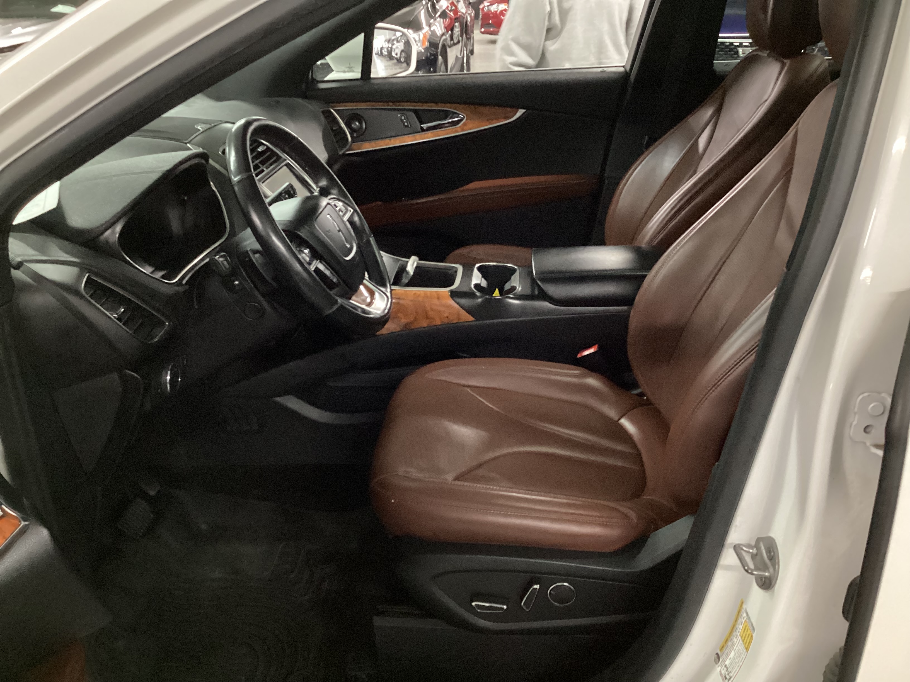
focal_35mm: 31
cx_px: 455
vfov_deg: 45.4
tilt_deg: -26.3
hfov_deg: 58.4
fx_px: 815
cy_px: 341
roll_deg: +0.8
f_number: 2.4
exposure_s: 1/30
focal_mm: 3.3
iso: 400
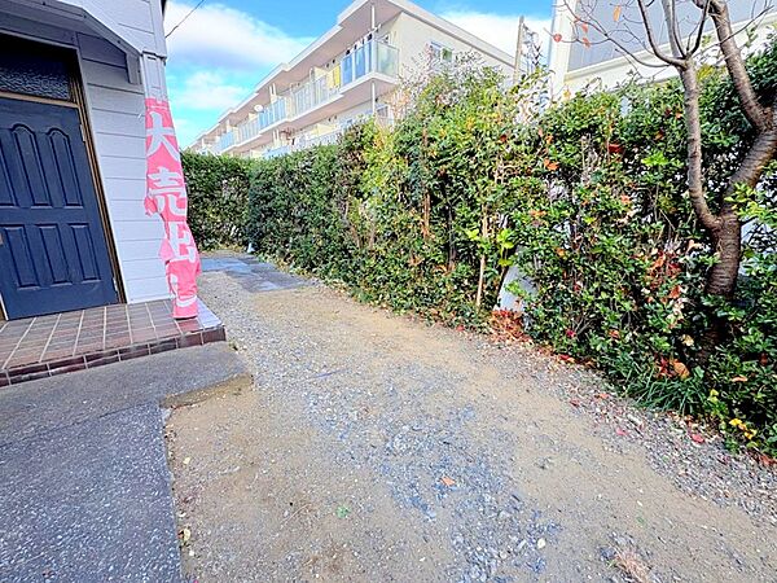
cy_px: 292
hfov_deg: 102.1
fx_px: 314
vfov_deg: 85.7
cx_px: 388
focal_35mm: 14
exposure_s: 1/99
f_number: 2.2
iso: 64
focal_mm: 2.22
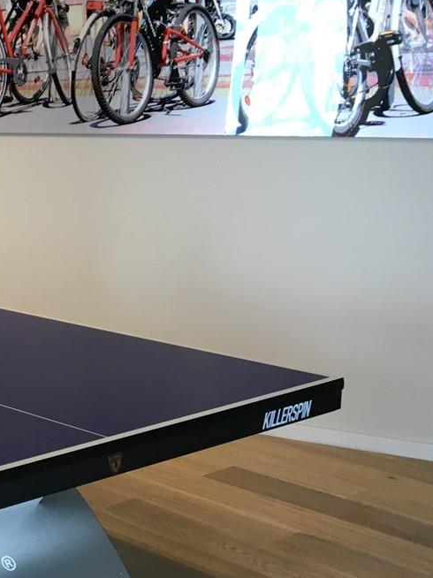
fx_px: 1185
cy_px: 338
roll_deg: +0.2
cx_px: -180
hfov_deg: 18.7
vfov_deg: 27.4
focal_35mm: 71
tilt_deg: -12.4
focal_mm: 4.15
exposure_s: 1/30
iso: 80
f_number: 2.2
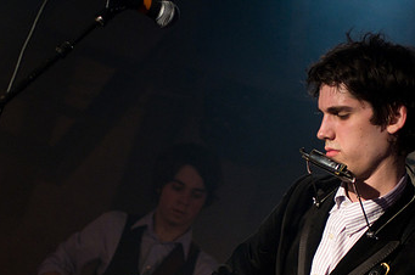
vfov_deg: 9.2
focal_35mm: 148
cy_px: 215
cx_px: 185
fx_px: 1703
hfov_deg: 13.9
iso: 1000
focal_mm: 58
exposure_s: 1/125
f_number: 2.8
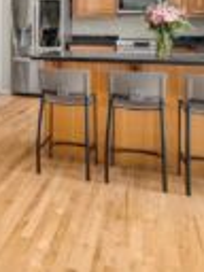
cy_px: 39
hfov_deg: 28.7
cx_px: -30
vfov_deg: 39.7
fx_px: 354
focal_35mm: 45
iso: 1000
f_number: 7.1
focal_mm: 15
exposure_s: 1/10
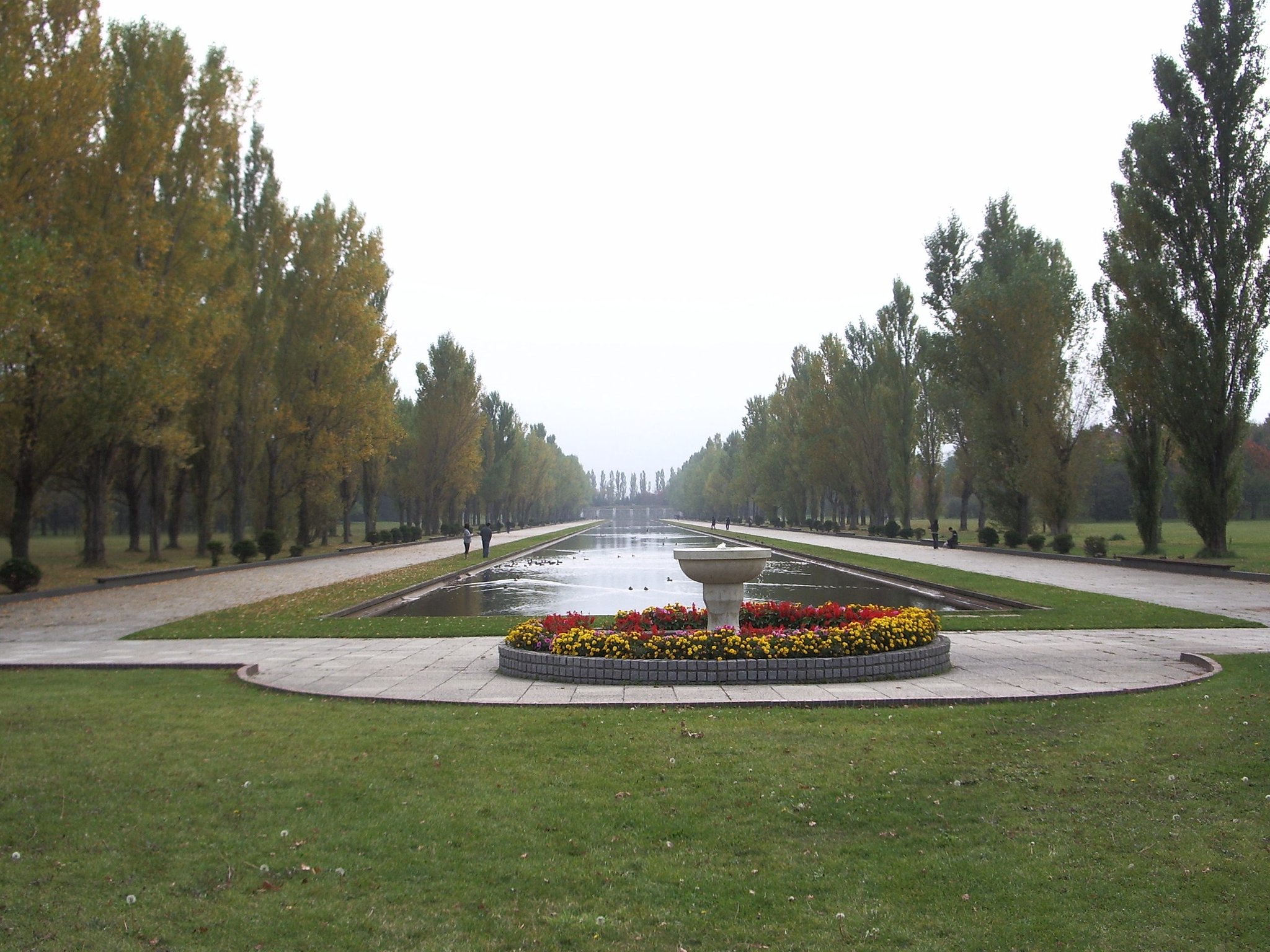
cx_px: 635
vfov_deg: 35.1
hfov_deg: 45.8
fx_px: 1504
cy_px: 476
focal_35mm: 41
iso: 50
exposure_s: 1/200
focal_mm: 6.8
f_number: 4.6
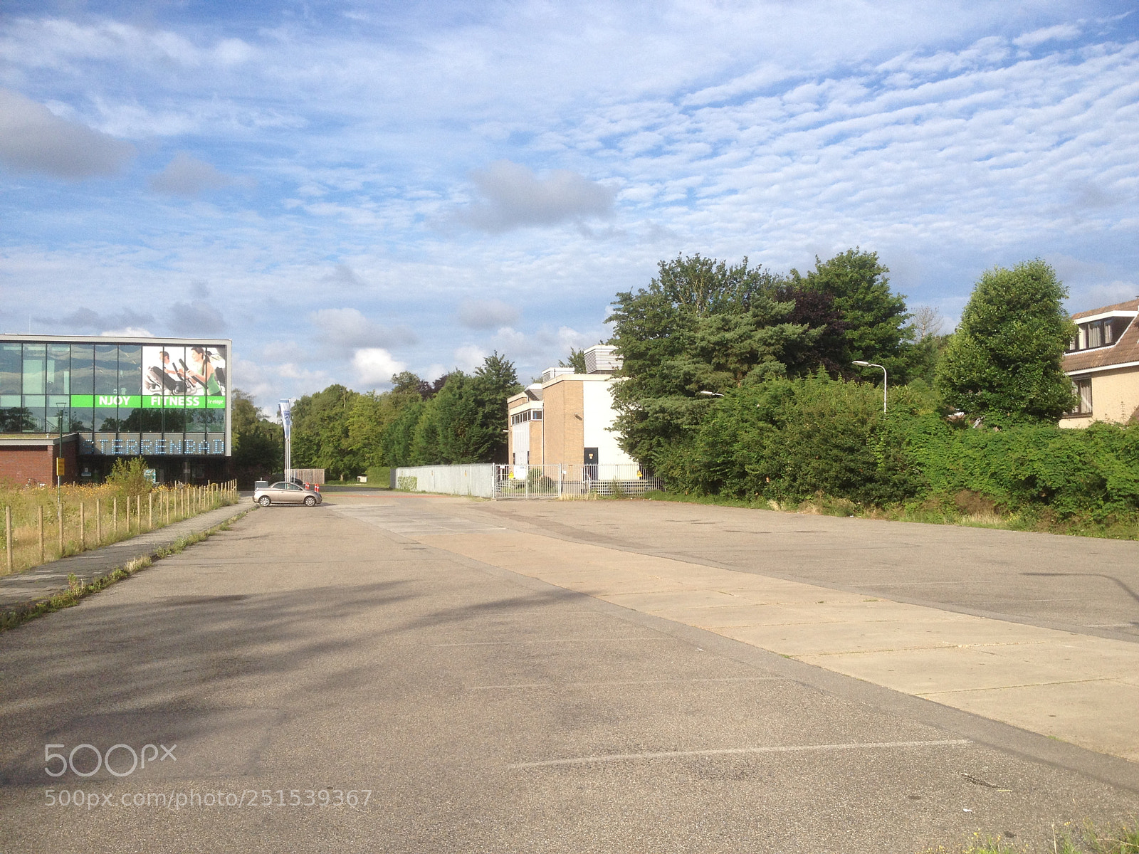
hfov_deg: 52.6
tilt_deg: +3.2
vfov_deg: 40.7
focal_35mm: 35
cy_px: 427
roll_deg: +0.4
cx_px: 570
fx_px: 1152
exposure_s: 1/1534
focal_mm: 4.28
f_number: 2.4
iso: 50
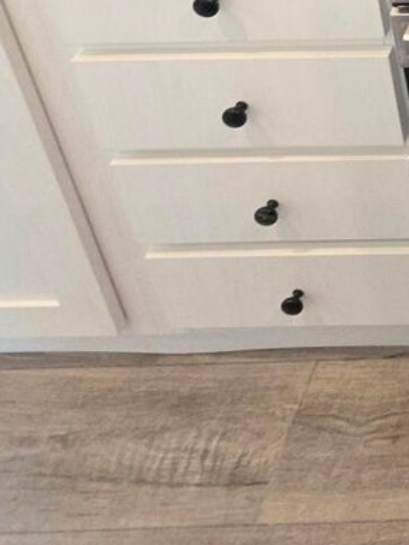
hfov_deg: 20.0
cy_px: -355
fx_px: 850
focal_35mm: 54
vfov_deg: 24.0
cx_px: 730
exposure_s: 1/60.2
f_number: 1.9
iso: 125
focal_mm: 2.2
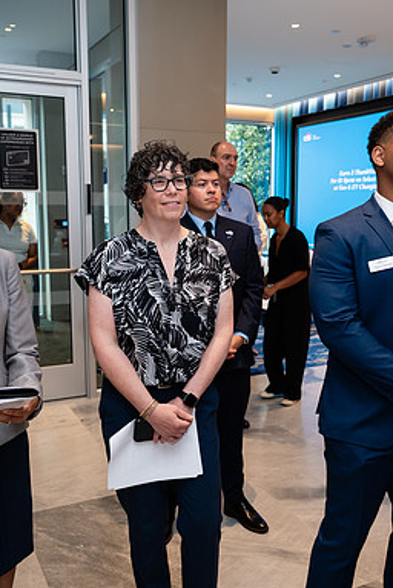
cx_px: 223
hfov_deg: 35.9
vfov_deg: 51.9
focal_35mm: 37
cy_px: 293
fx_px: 605
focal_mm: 24
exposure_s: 1/160
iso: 400
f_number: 3.2
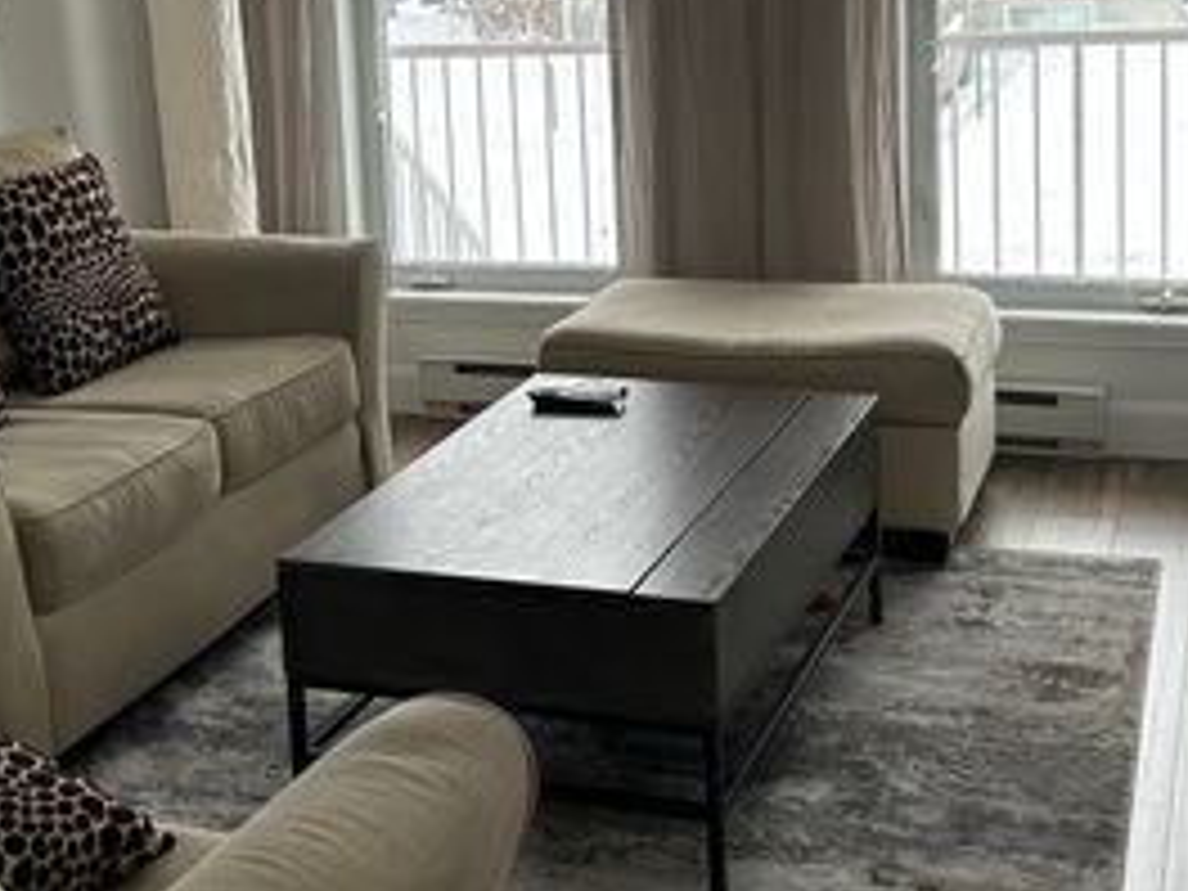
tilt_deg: -8.4
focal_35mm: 59
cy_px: 189
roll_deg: +3.3
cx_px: 464
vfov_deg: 24.5
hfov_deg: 32.6
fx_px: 2025
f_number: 1.5
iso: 125
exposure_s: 1/112
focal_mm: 5.7
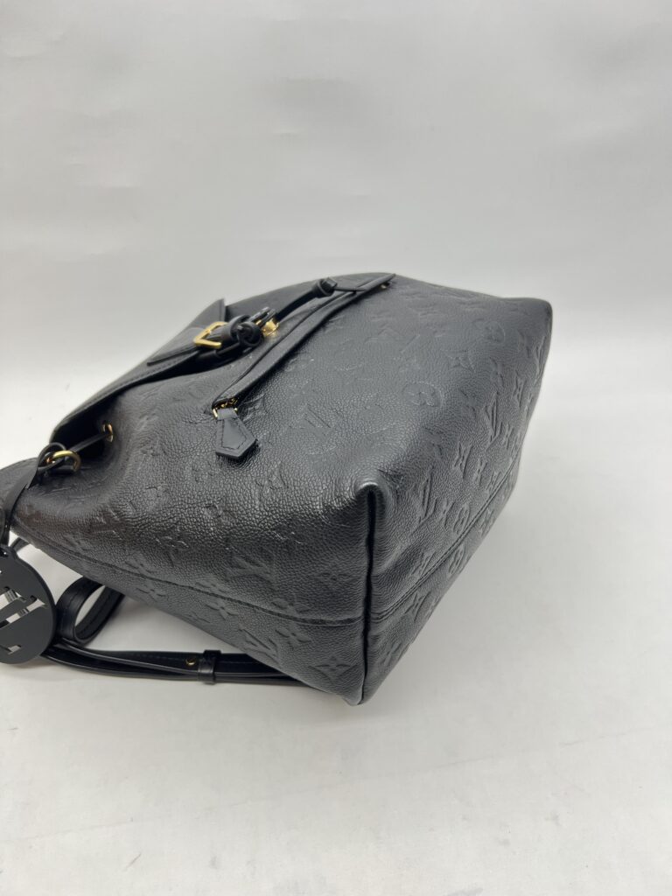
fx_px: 673
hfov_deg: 53.1
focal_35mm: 26
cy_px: 448
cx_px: 336
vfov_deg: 67.3
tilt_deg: -36.0
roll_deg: -0.5
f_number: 1.5
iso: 50
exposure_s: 1/100
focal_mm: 5.7
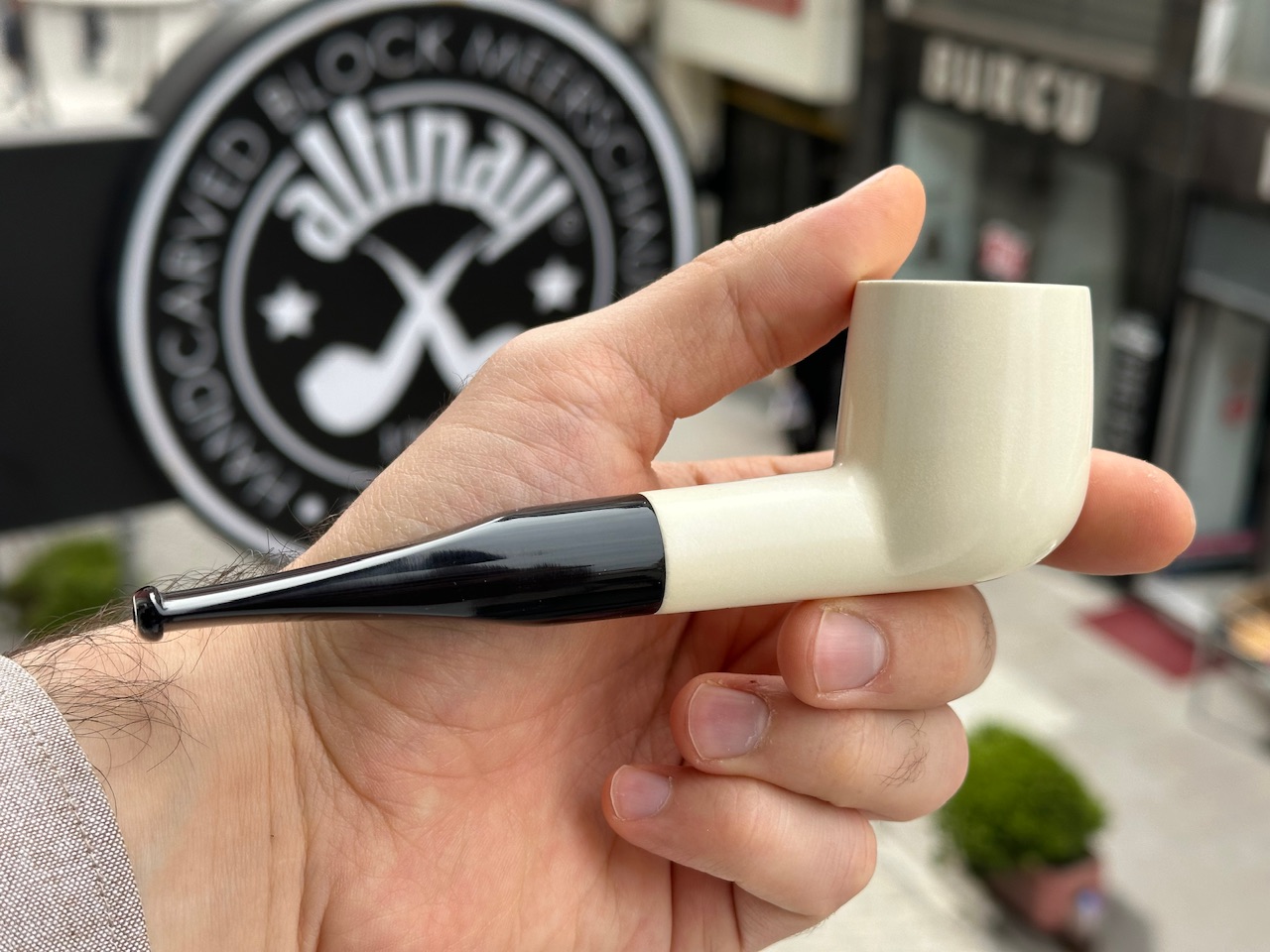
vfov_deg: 30.3
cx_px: 635
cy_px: 476
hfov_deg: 39.7
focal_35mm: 48
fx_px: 1761
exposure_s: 1/1185
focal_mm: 6.86
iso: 64
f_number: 1.78
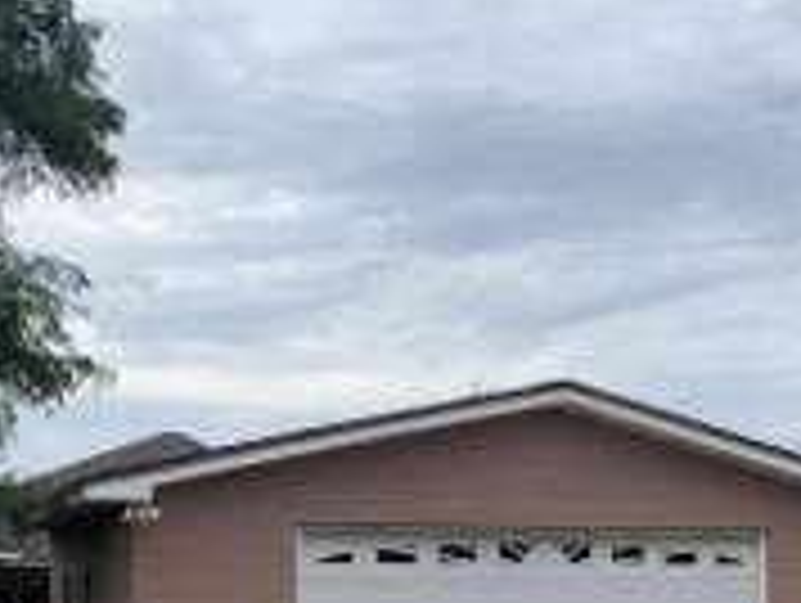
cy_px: 616
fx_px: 1622
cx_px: 810
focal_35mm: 70
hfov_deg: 26.2
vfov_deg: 20.3
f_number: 1.8
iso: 25
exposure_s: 1/1779
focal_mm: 4.25
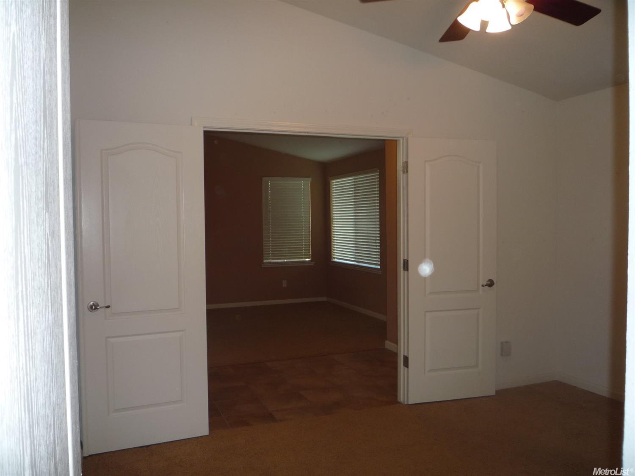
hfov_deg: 60.0
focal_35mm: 30
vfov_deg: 46.8
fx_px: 550
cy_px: 238
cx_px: 318
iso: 125
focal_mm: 5.2
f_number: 3.3
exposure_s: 1/30
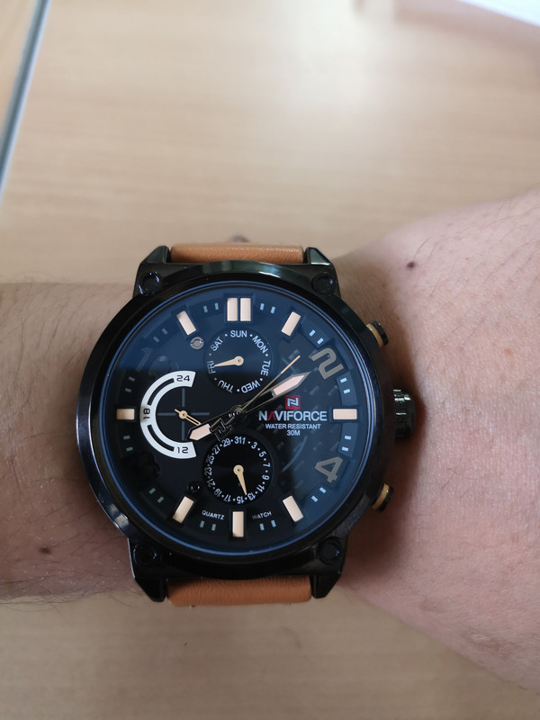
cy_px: 360
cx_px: 270
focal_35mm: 27
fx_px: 562
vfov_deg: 65.3
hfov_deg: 51.4
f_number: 1.8
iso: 320
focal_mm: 3.95
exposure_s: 1/100
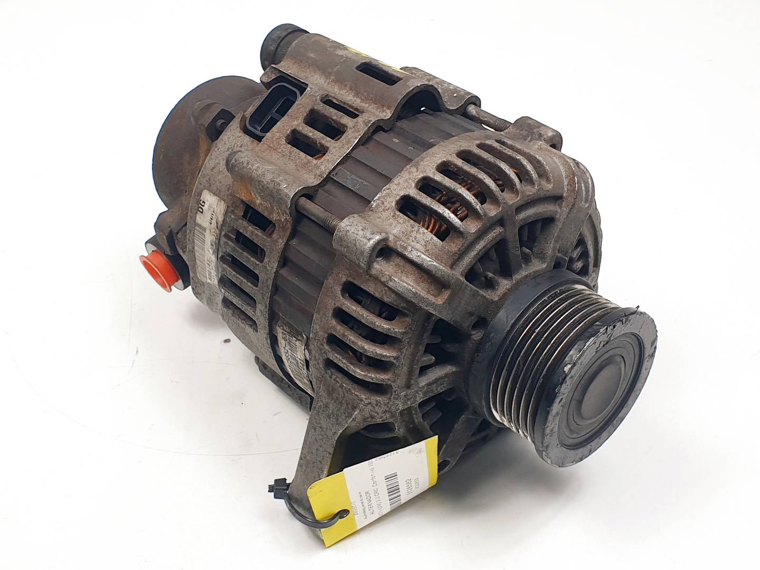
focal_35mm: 26
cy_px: 285
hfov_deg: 67.3
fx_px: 571
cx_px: 380
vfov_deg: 53.1
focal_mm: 4.3
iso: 50
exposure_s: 1/180
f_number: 2.4
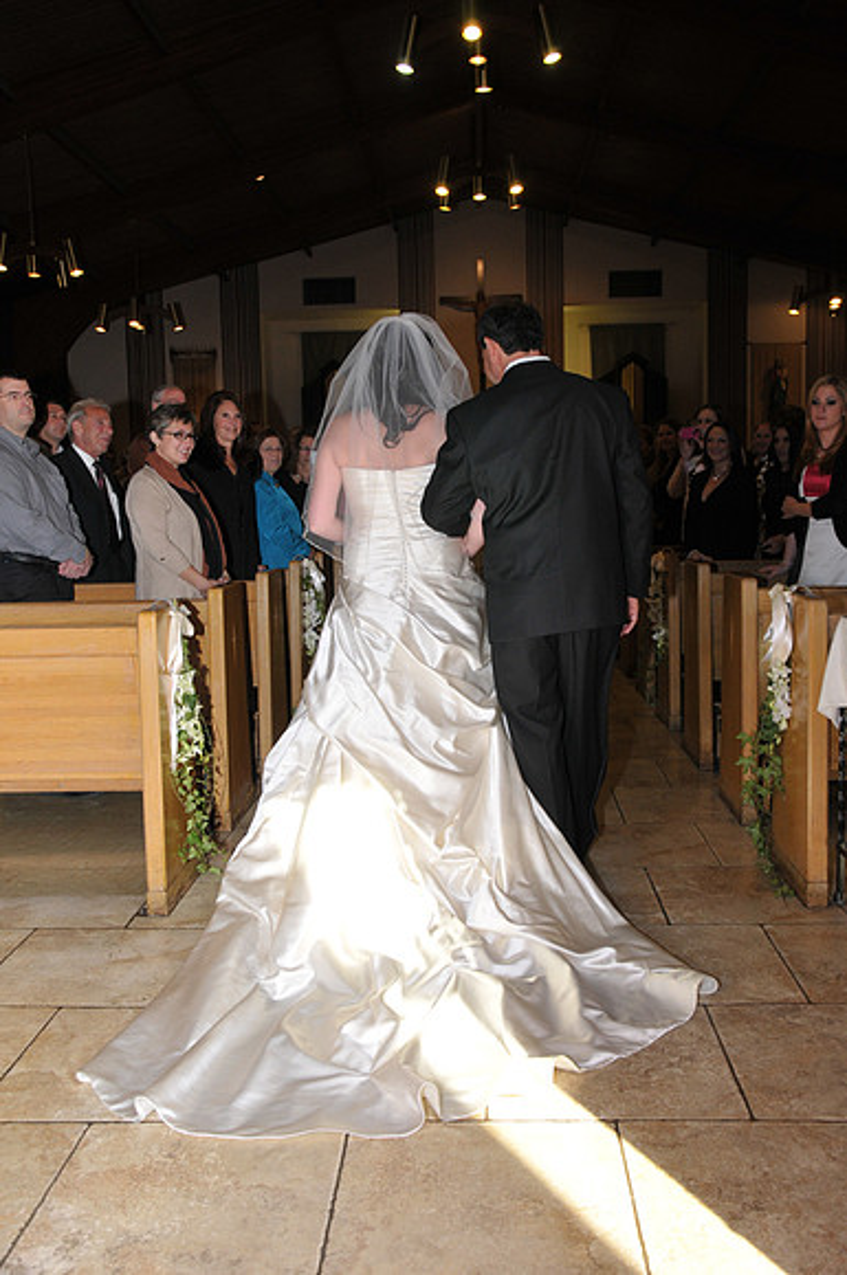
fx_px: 1168
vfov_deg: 57.3
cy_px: 638
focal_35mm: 33
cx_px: 424
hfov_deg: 39.9
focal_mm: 22
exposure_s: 1/80
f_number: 6.3
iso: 400
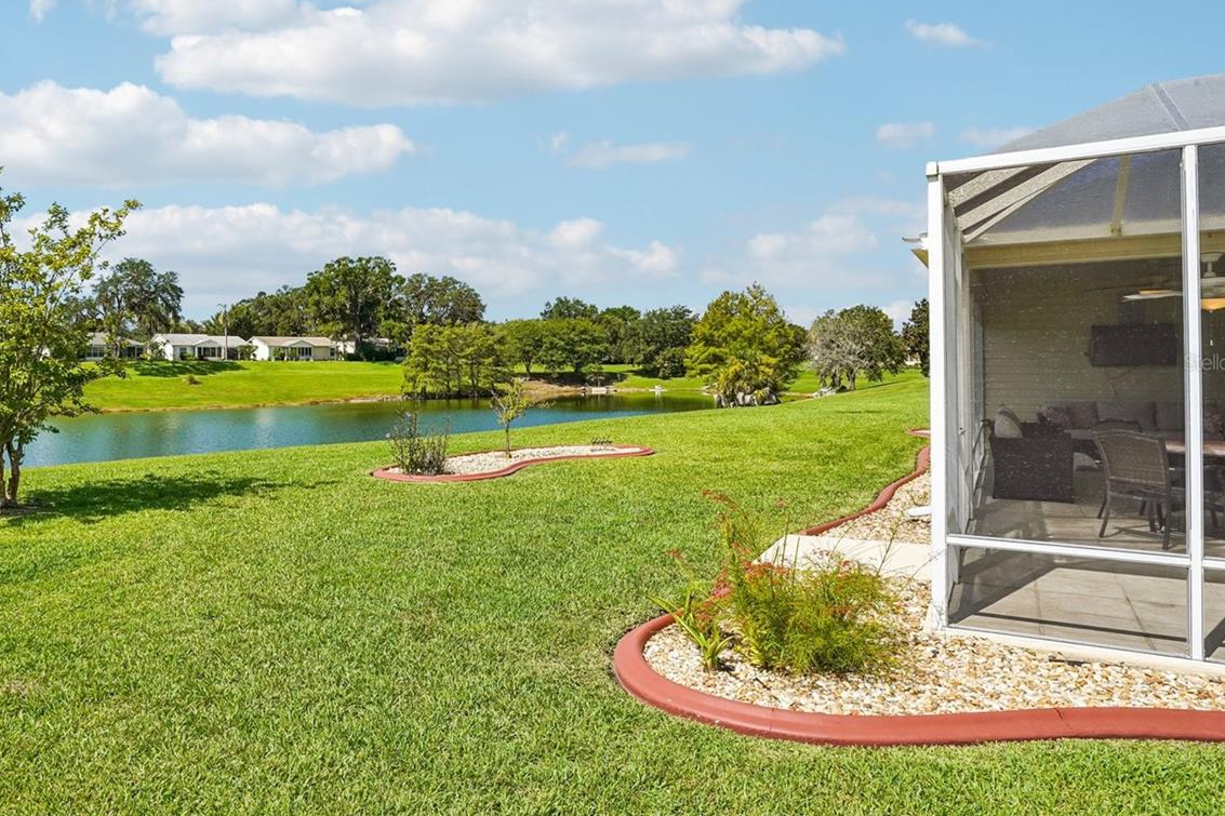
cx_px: 415
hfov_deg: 71.7
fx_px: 816
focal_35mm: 24
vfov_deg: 53.0
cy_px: 362
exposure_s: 1/50
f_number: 20
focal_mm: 17
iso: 100
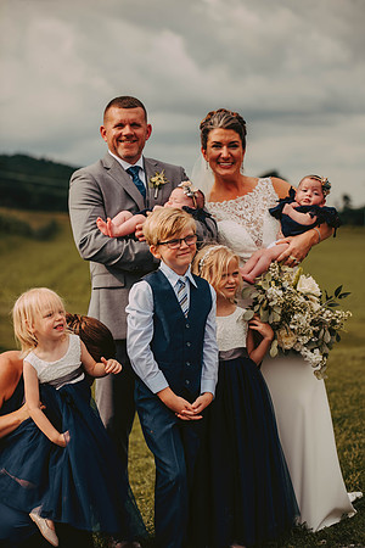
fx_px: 1247
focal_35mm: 82
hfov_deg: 16.7
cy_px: 274
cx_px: 182
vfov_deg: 24.8
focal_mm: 82
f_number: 2.8
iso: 200
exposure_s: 1/1600
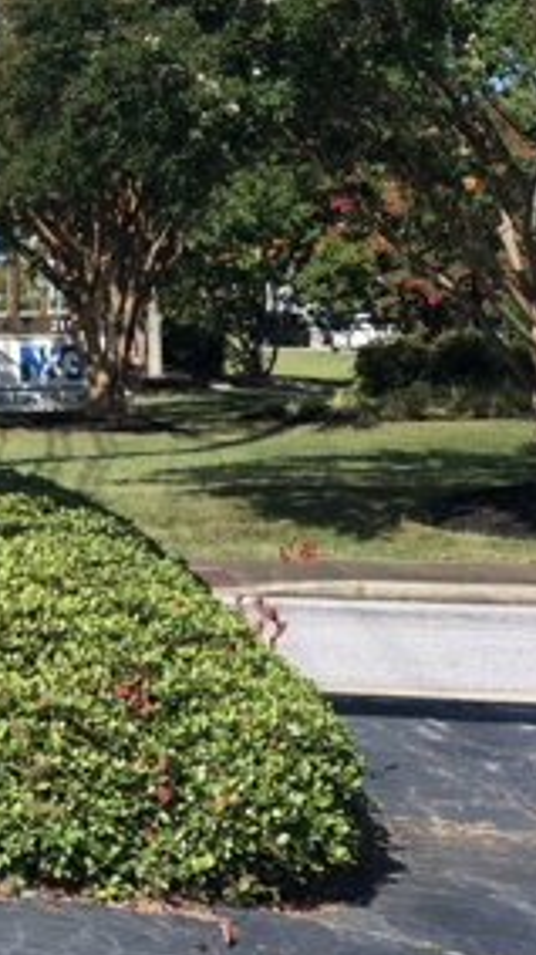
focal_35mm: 117
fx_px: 2959
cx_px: -125
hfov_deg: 10.2
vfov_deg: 18.2
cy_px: 194
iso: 20
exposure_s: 1/648
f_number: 2.8
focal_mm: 6.6
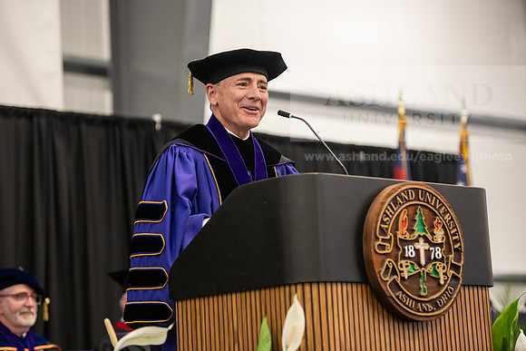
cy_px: 176
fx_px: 1534
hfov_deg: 19.5
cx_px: 263
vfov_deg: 13.0
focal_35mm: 105
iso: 3200
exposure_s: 1/200
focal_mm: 105
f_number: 3.2
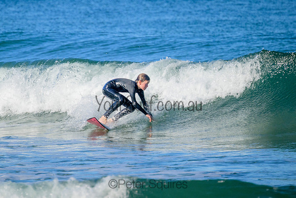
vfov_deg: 1.4
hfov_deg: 2.1
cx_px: 138
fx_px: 8037
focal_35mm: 977
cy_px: 77
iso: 1400
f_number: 11
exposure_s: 1/1250
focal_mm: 800
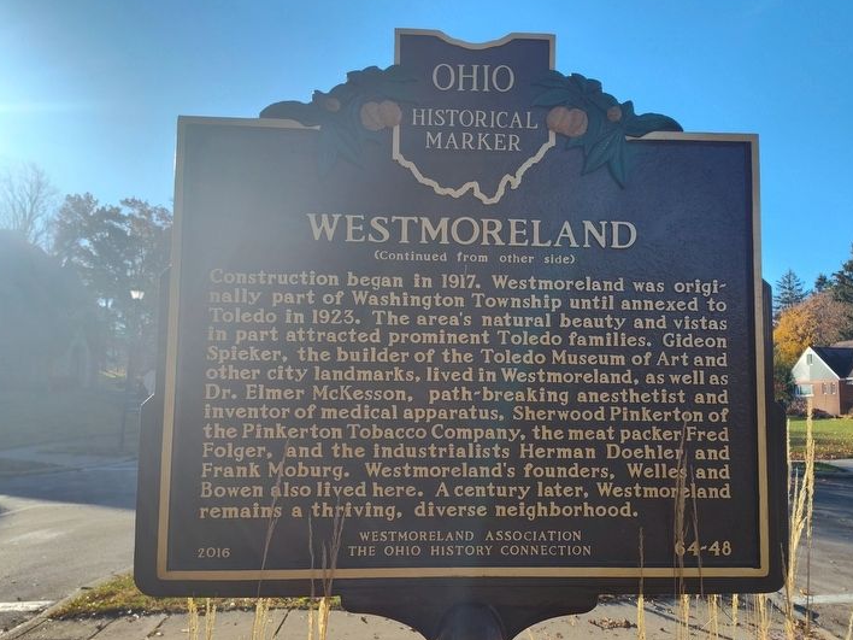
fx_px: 641
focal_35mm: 26
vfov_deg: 53.1
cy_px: 331
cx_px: 453
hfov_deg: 67.2
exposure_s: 1/1173
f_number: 1.8
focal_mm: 5.56
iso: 100
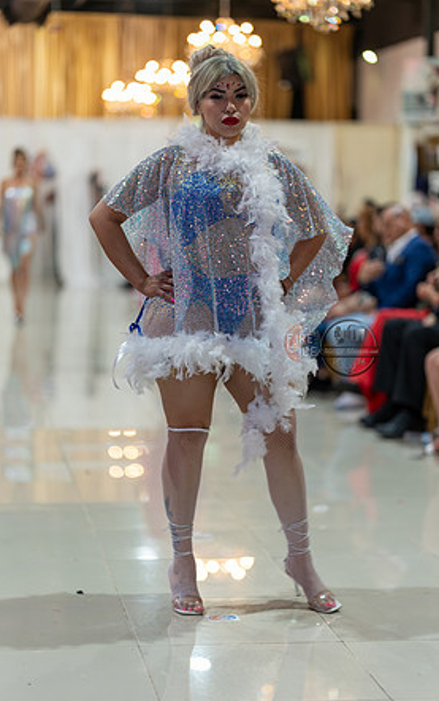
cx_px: 214
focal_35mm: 88
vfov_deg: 23.5
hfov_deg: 14.9
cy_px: 348
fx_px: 1684
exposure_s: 1/160
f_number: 1.4
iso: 160
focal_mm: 85
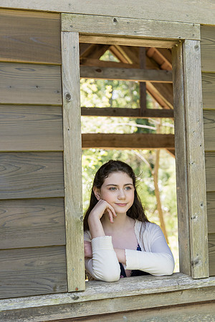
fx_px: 448
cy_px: 161
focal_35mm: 50
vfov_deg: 39.6
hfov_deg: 27.0
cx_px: 108
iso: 400
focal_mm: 50
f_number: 3.5
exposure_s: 1/320
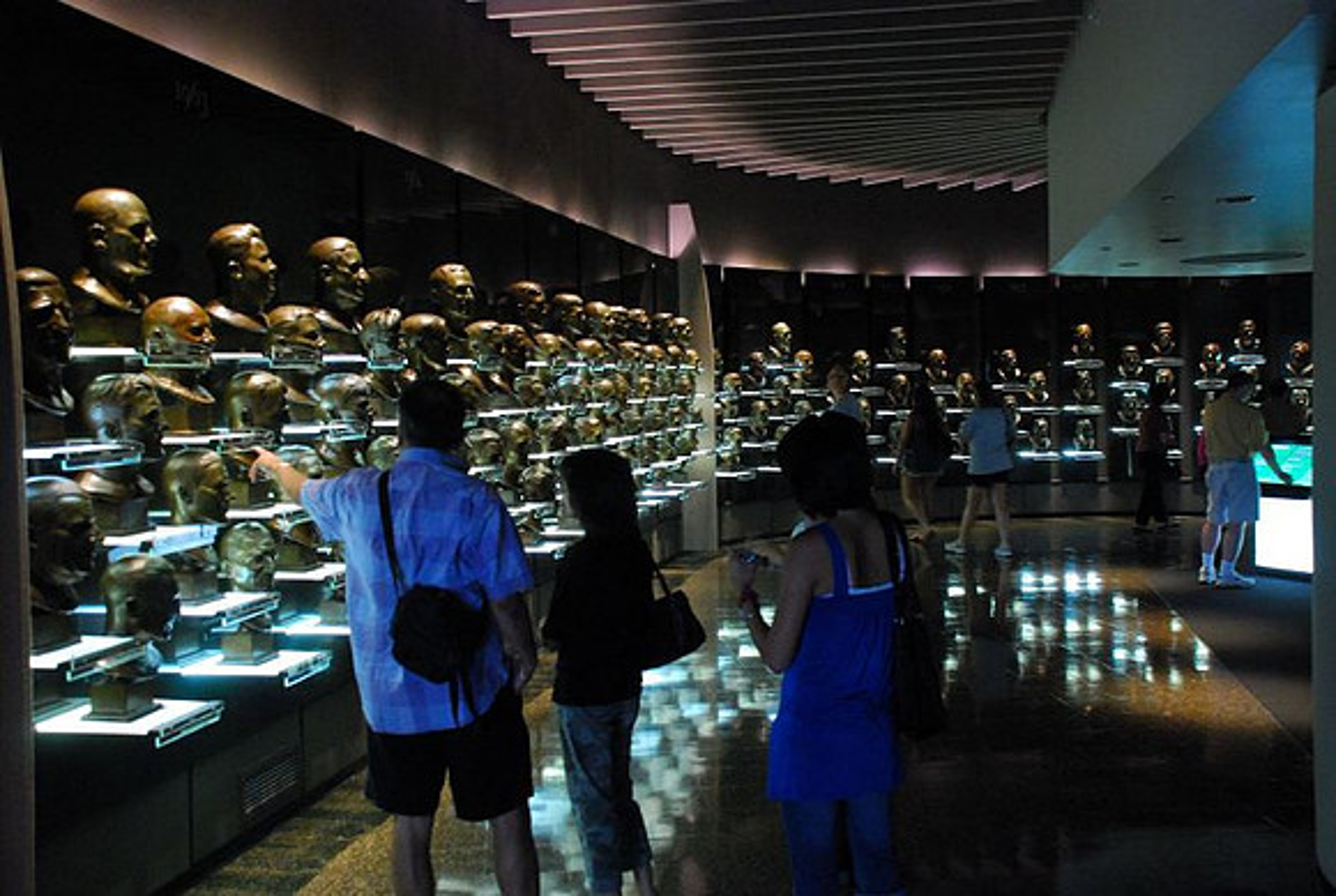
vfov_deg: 37.0
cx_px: 668
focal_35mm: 36
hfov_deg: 53.0
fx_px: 1338
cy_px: 448
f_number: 4
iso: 1600
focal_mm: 24
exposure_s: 1/15
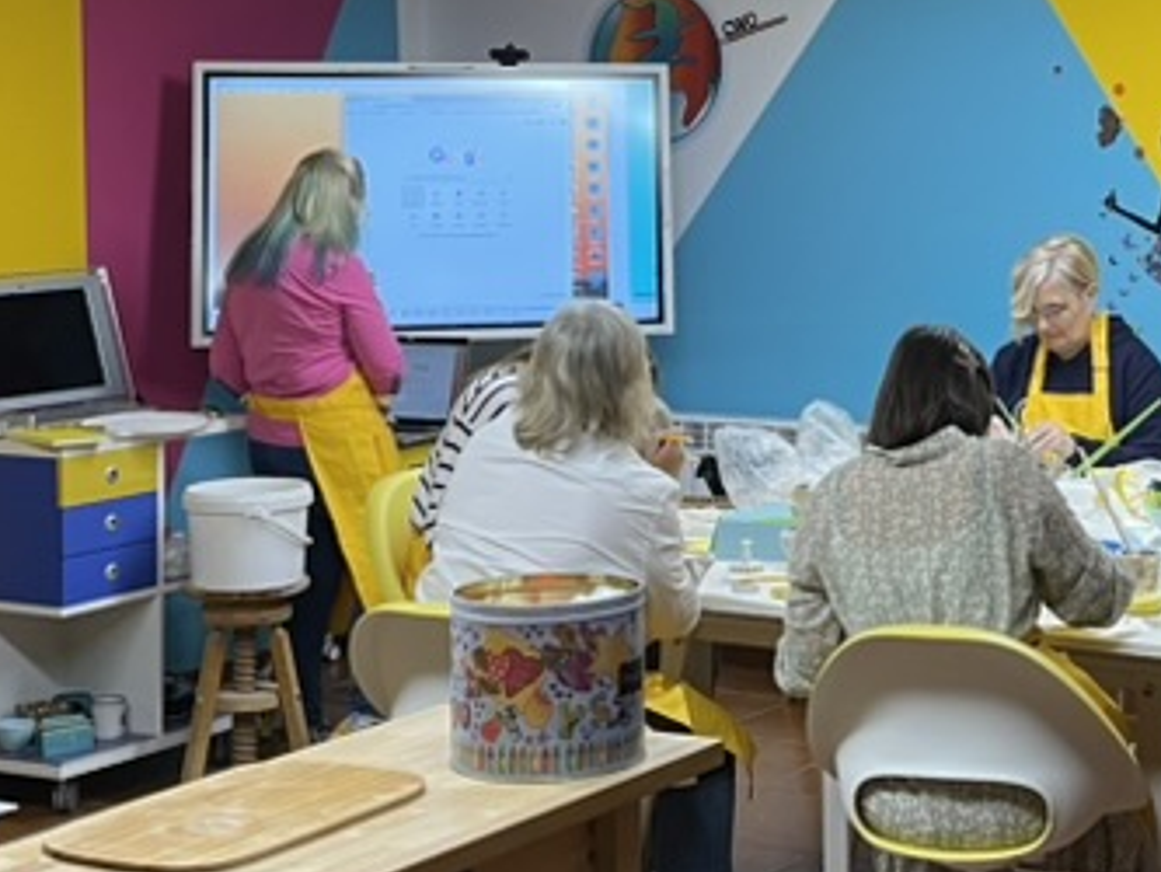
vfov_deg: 18.1
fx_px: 2684
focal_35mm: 80
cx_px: 931
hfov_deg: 24.0
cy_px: 45
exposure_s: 1/88
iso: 125
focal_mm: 5.1
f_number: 1.6
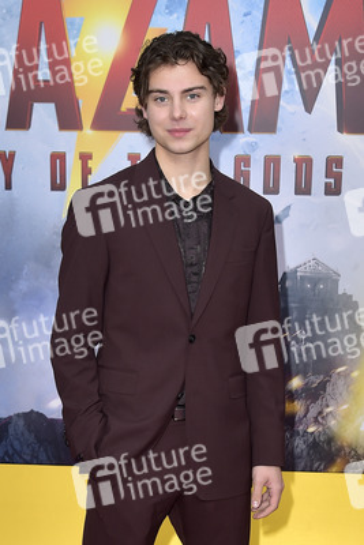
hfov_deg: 33.4
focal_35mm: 40
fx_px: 606
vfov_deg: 48.4
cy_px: 272
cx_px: 182
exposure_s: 1/250
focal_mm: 40
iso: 320
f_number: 6.3
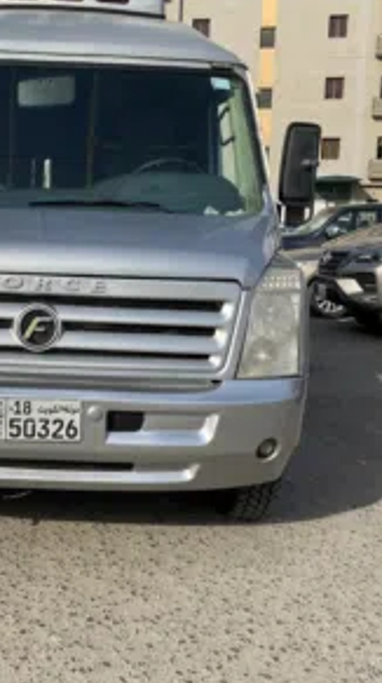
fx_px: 705
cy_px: 286
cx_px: 33
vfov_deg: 51.4
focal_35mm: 39
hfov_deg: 29.0
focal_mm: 4.25
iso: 32
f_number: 1.8
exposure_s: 1/3205
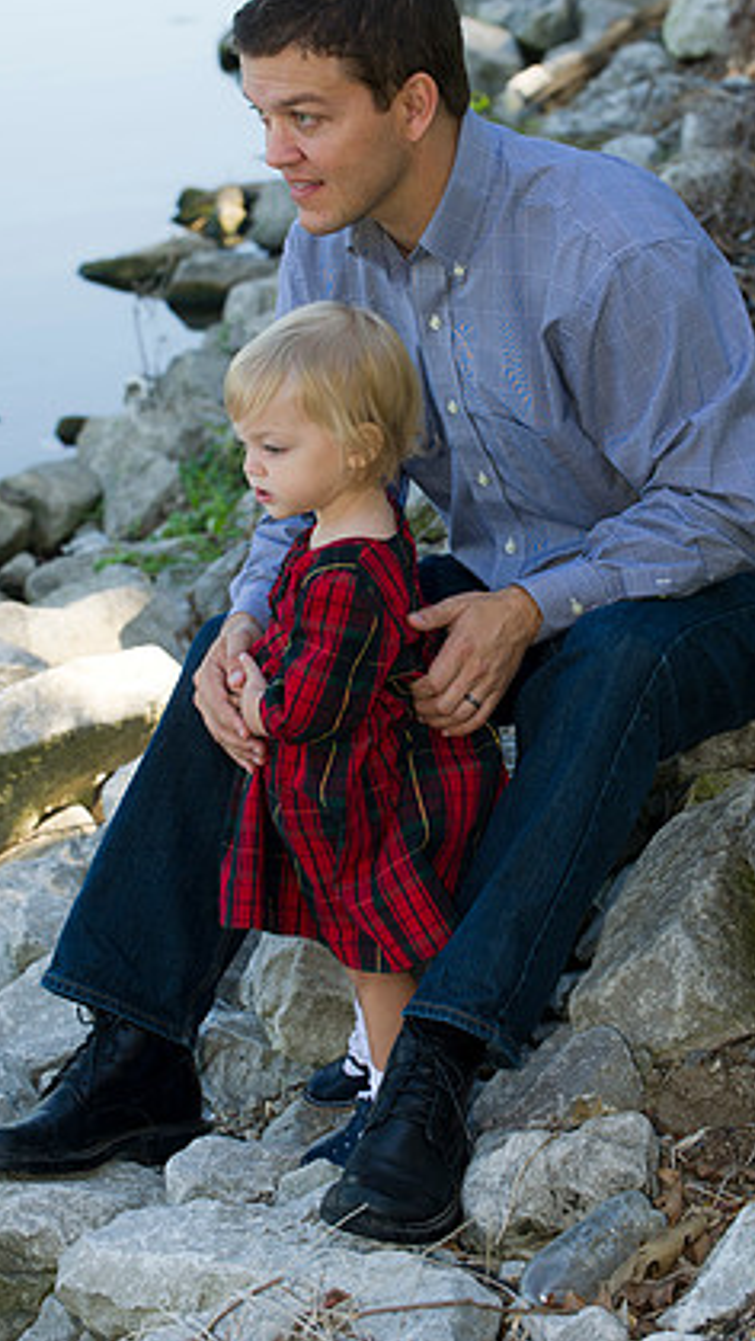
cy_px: 630
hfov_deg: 10.3
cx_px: 414
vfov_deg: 18.2
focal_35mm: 118
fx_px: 4195
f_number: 5.6
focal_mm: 105
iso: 250
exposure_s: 1/160
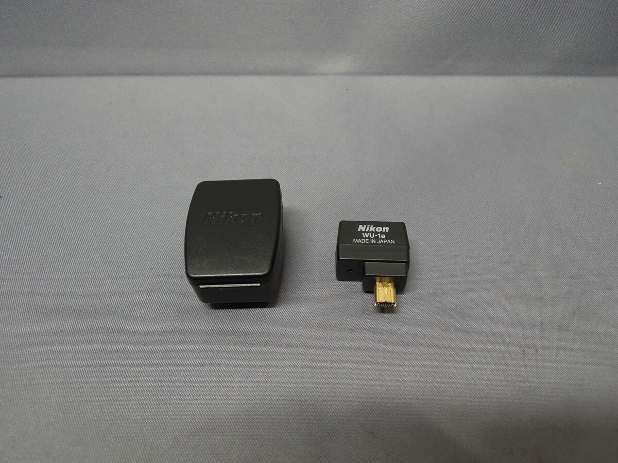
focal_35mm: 24
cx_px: 309
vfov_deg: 56.8
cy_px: 232
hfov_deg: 71.6
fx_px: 428
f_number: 3.2
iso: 160
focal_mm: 4.3
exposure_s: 1/40
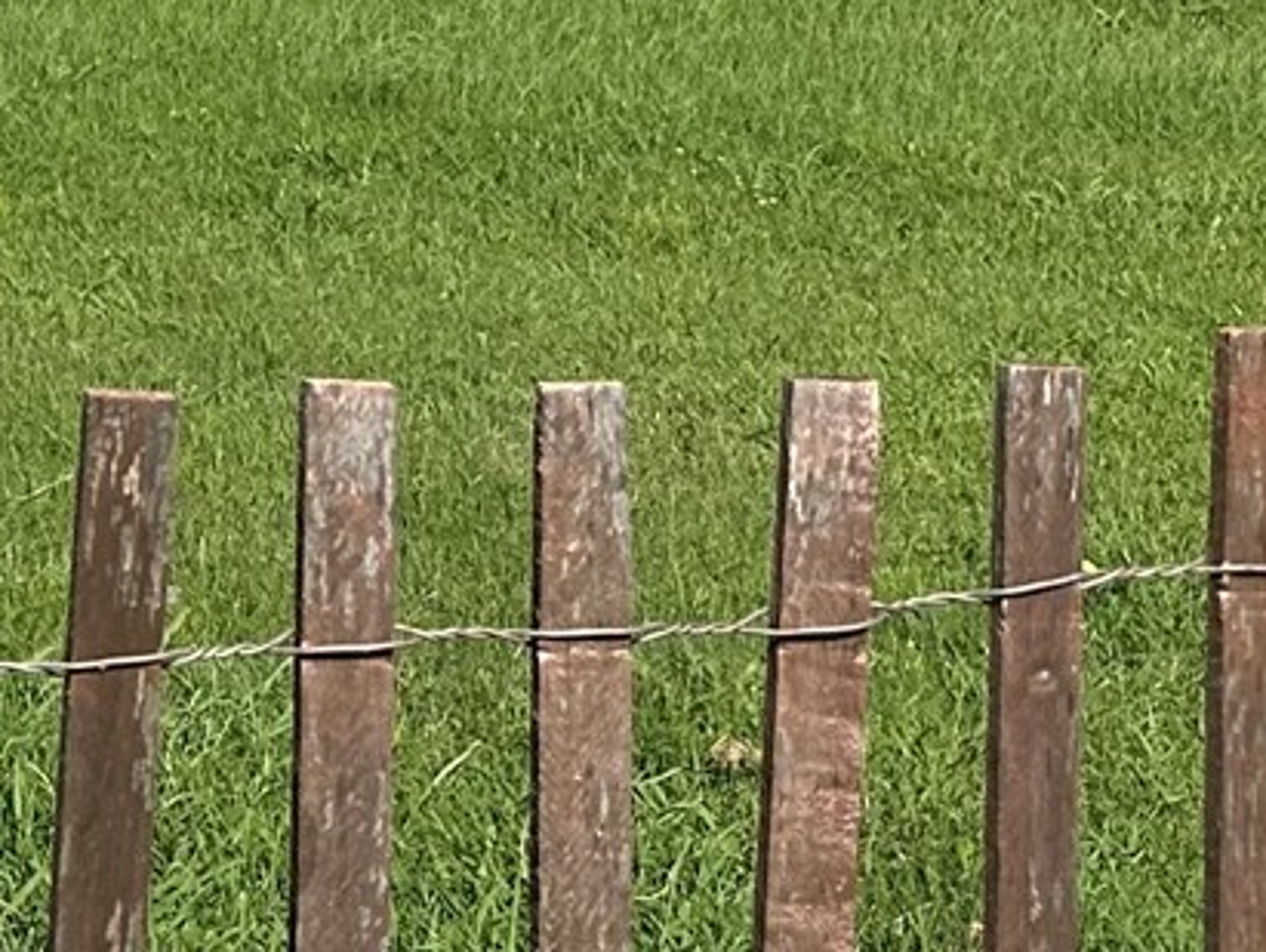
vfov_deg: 12.2
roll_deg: -1.3
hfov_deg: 15.3
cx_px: -976
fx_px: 4100
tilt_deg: +1.2
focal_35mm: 112
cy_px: -721
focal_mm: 6.86
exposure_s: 1/8197
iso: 80
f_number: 1.78
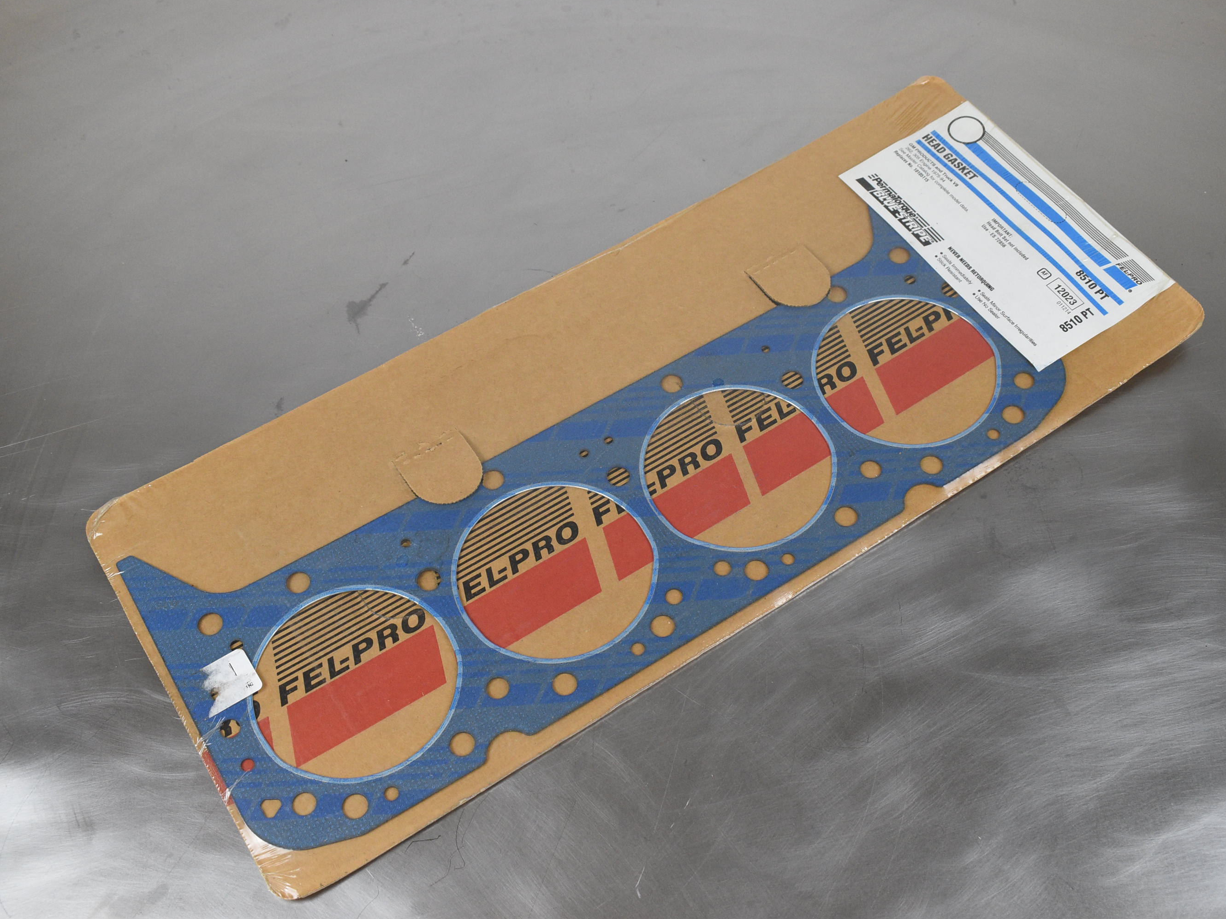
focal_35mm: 39
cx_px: 645
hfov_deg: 47.8
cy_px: 458
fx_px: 1381
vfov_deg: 36.8
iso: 1250
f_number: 7.1
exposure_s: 1/200
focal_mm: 24
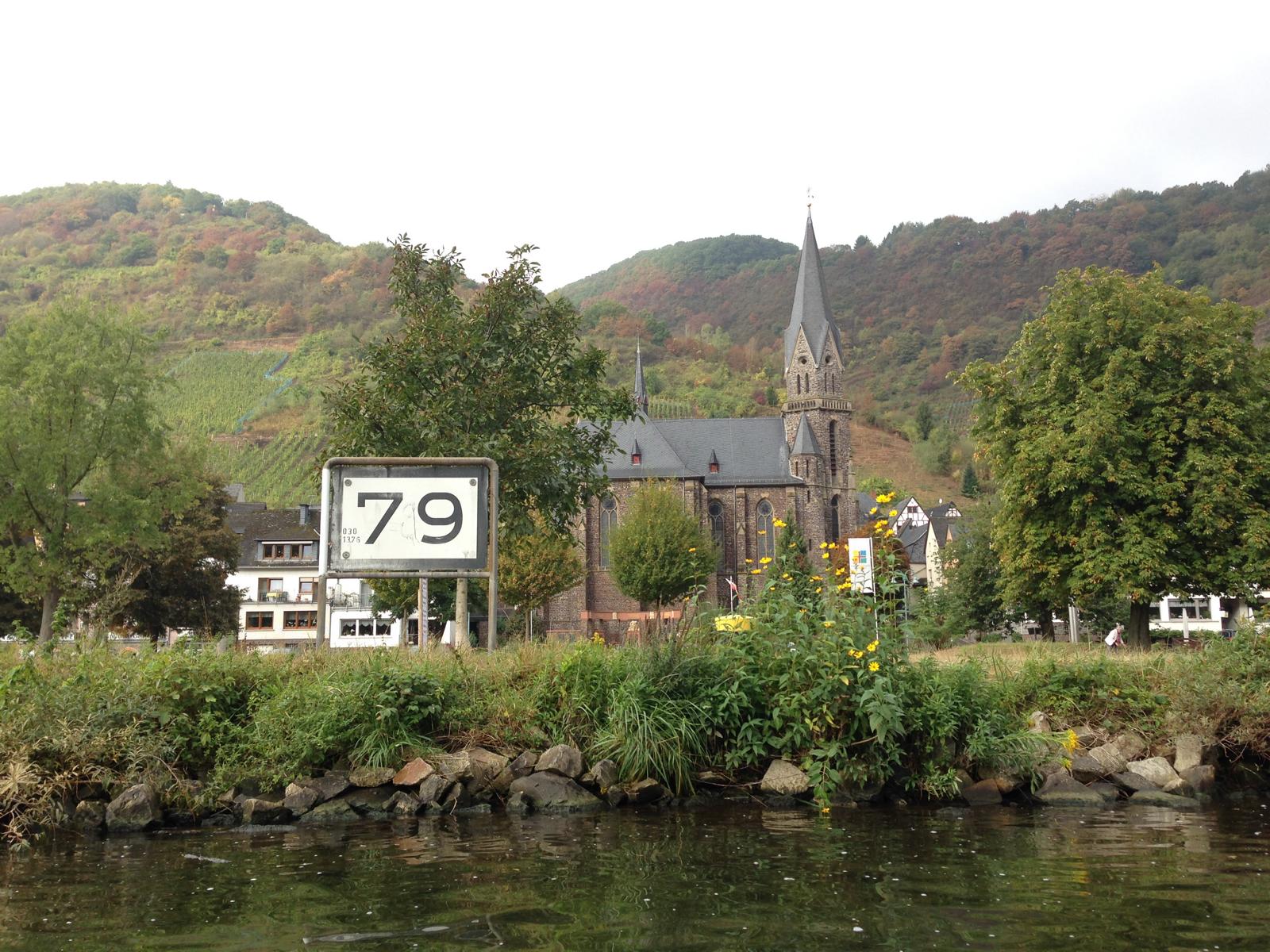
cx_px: 635
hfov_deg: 55.4
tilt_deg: +7.4
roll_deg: -0.3
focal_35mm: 33
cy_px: 476
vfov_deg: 42.9
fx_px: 1211
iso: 50
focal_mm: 4.12
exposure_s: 1/361
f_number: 2.4
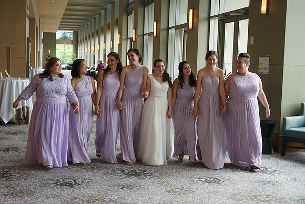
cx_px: 152
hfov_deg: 36.2
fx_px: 466
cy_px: 102
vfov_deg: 24.6
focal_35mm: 55
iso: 640
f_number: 5.6
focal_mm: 55
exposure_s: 1/125
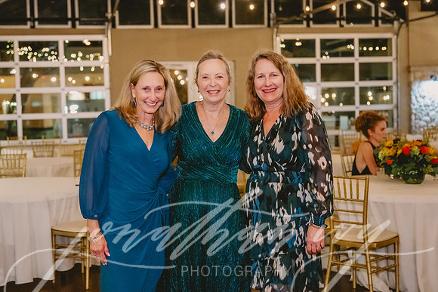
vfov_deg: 25.1
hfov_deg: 36.9
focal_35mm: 54
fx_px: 656
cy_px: 148
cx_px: 196
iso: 5000
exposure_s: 1/125
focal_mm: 47
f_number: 2.8
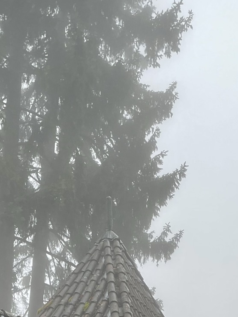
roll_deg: -0.6
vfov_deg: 24.9
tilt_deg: +10.4
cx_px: 137
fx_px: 660
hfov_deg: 20.4
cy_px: 359
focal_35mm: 72
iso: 100
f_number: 1.6
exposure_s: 1/121
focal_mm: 4.2
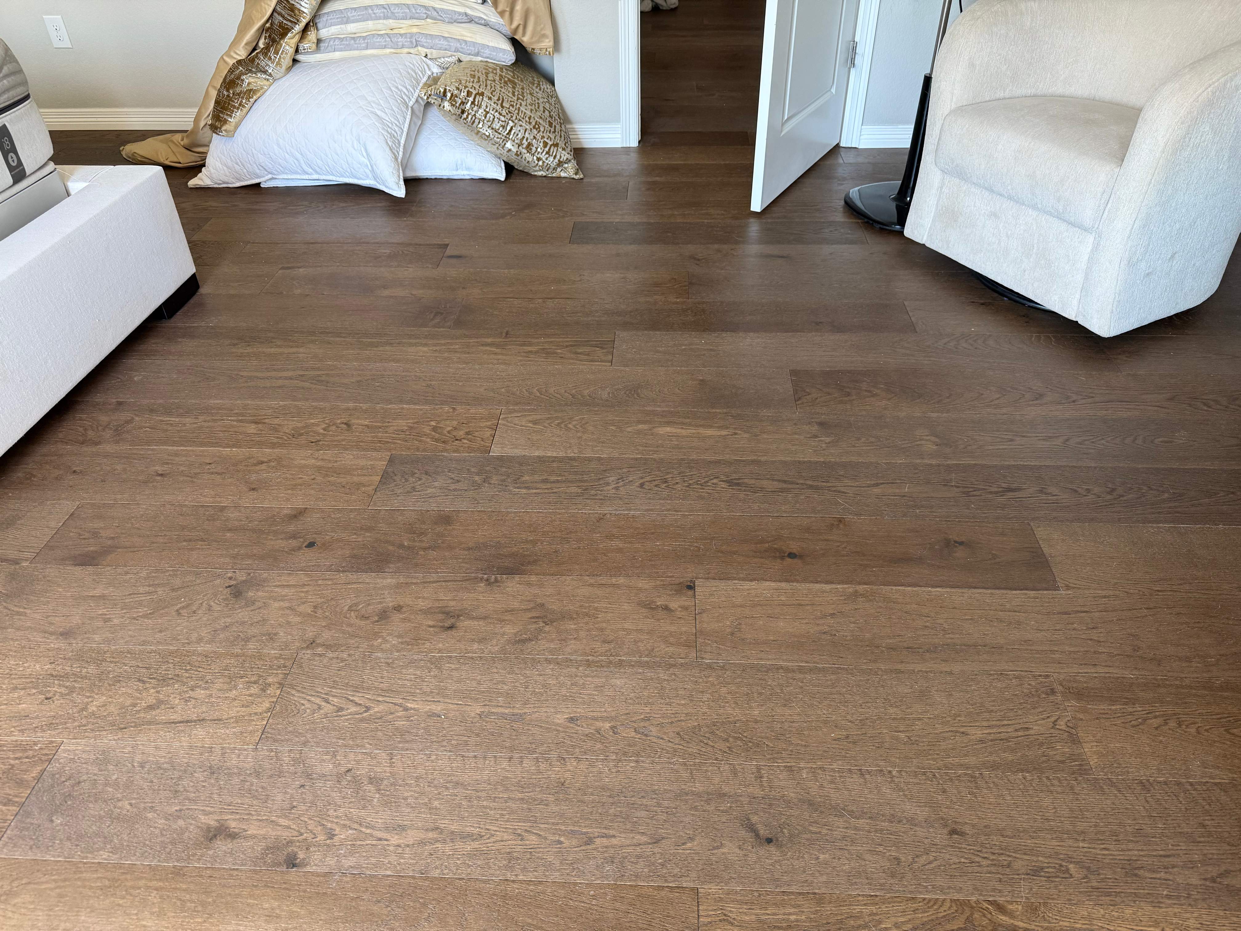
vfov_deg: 56.8
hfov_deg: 71.6
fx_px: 860
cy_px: 466
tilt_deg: -37.0
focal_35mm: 24
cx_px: 620
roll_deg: +1.2
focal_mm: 6.76
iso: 200
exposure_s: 1/65
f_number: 1.78
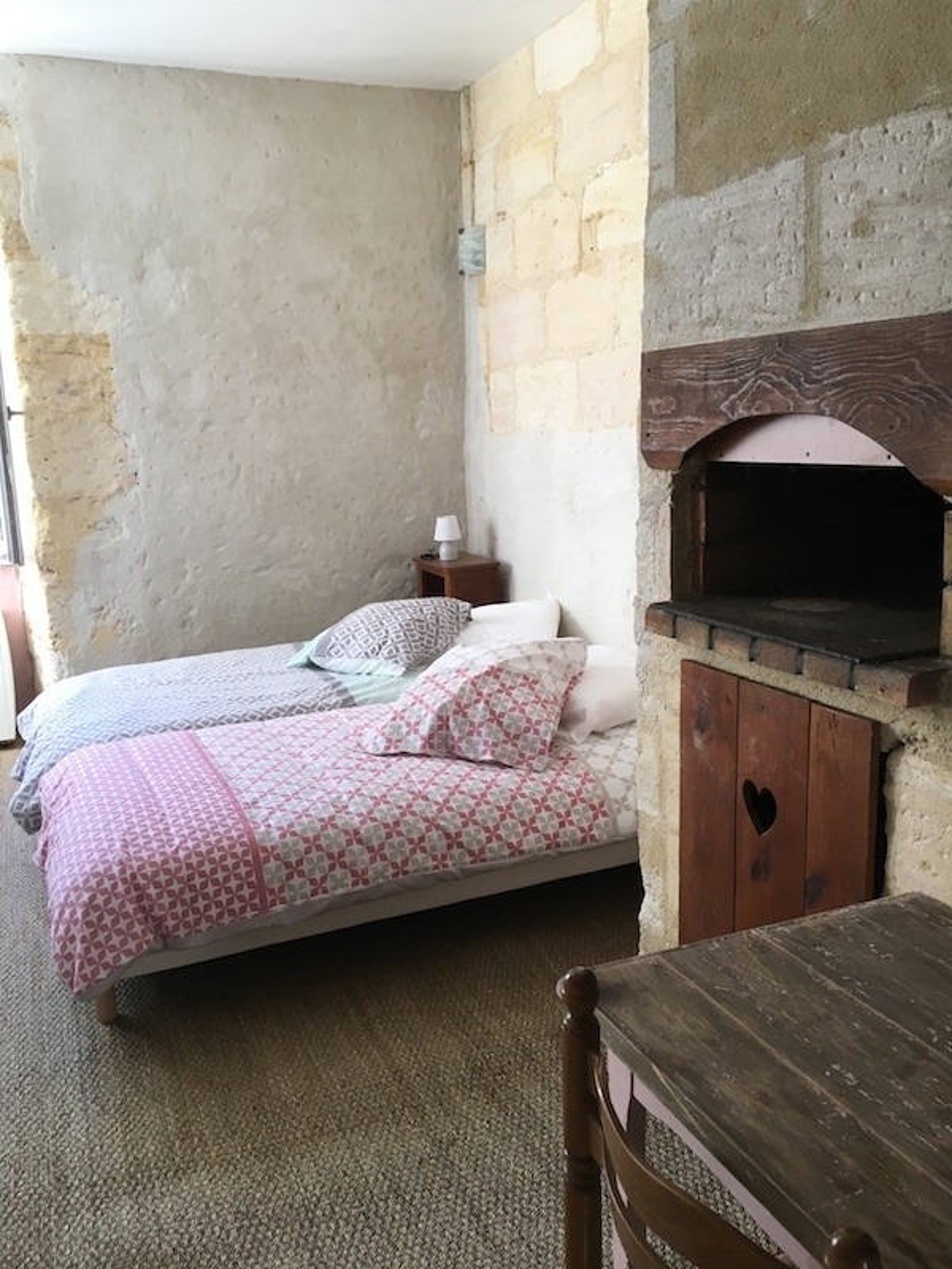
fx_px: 1063
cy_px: 634
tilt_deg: -13.2
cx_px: 476
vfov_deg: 61.7
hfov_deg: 48.2
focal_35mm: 29
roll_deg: +2.1
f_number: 2.2
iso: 32
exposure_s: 1/33
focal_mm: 4.15
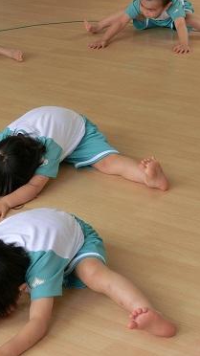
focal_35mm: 129
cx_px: -26
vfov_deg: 16.6
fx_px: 1217
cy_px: 178
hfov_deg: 9.3
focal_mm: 15.51
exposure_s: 1/60
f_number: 5.1
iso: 100
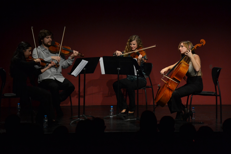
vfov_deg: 8.7
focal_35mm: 158
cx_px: 116
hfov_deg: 13.0
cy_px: 77
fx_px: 1011
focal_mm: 105
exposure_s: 1/100
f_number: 5.6
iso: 1600
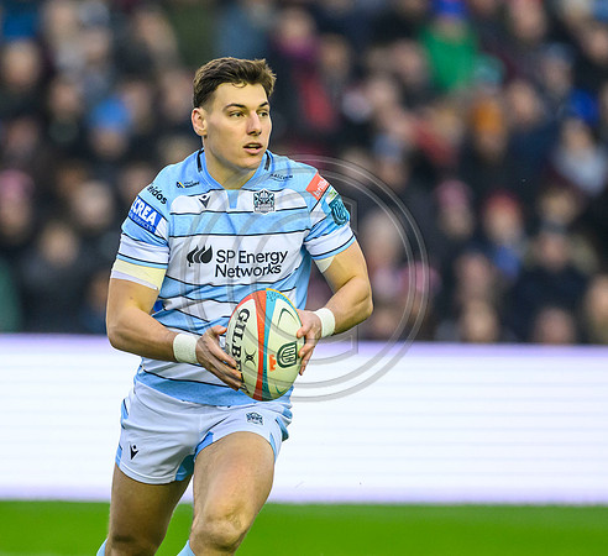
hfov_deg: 2.1
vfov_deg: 2.0
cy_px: 380
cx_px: 196
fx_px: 16272
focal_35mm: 855
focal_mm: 400
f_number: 3.2
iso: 4000
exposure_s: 1/1600
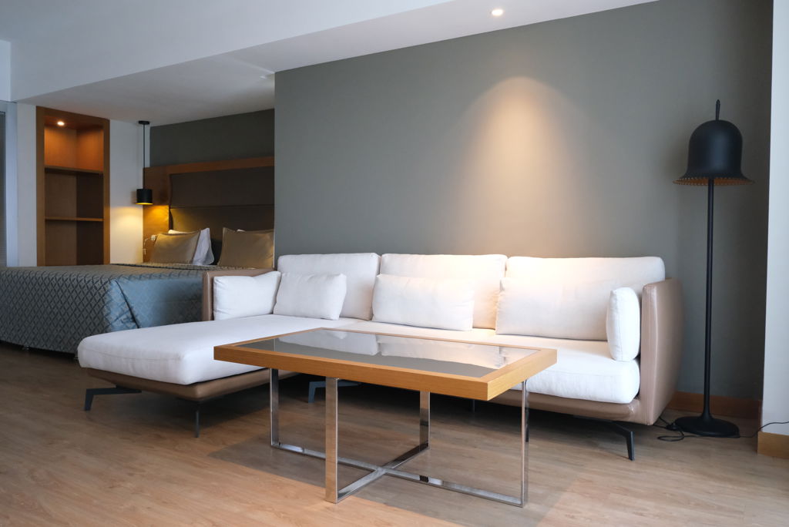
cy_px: 264
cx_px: 394
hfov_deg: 65.4
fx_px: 614
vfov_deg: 46.5
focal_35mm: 28
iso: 4000
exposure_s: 1/60
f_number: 7.1
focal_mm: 18.6
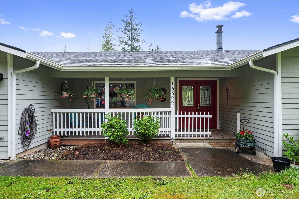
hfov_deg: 78.6
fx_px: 183
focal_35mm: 22
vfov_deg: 57.2
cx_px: 150
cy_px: 100
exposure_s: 1/13
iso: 200
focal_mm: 22
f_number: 8
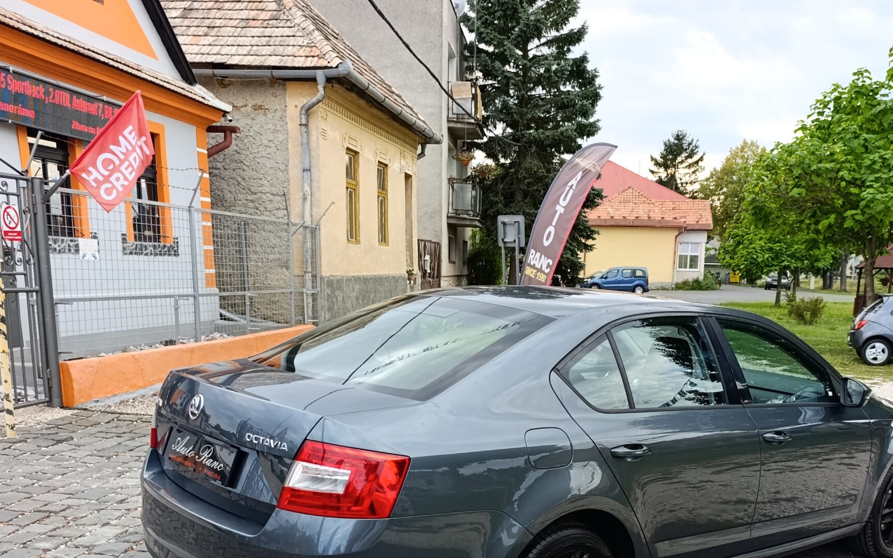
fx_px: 876
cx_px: 549
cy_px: 448
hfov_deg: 53.5
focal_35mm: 36
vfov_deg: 34.2
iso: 64
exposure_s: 1/100
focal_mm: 6.14
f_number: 1.6
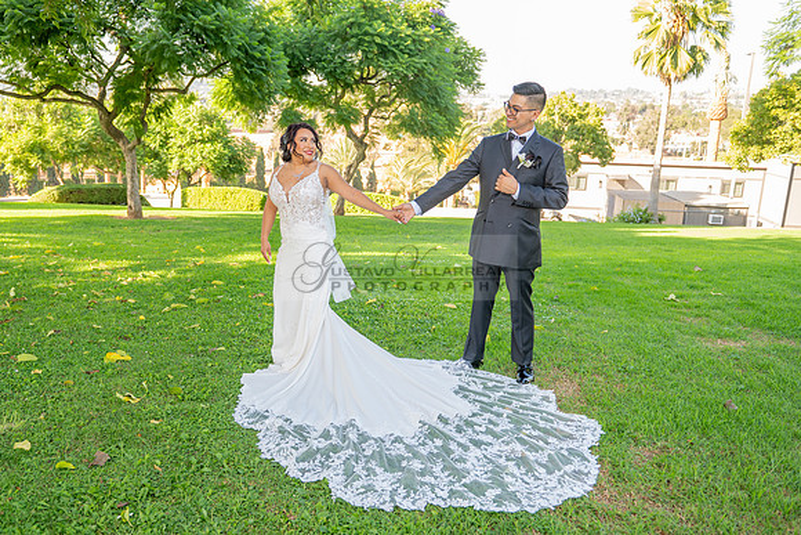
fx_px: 633
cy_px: 263
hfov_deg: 64.3
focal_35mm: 28
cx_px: 334
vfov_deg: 45.8
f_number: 3.5
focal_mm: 24
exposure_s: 1/200
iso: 200
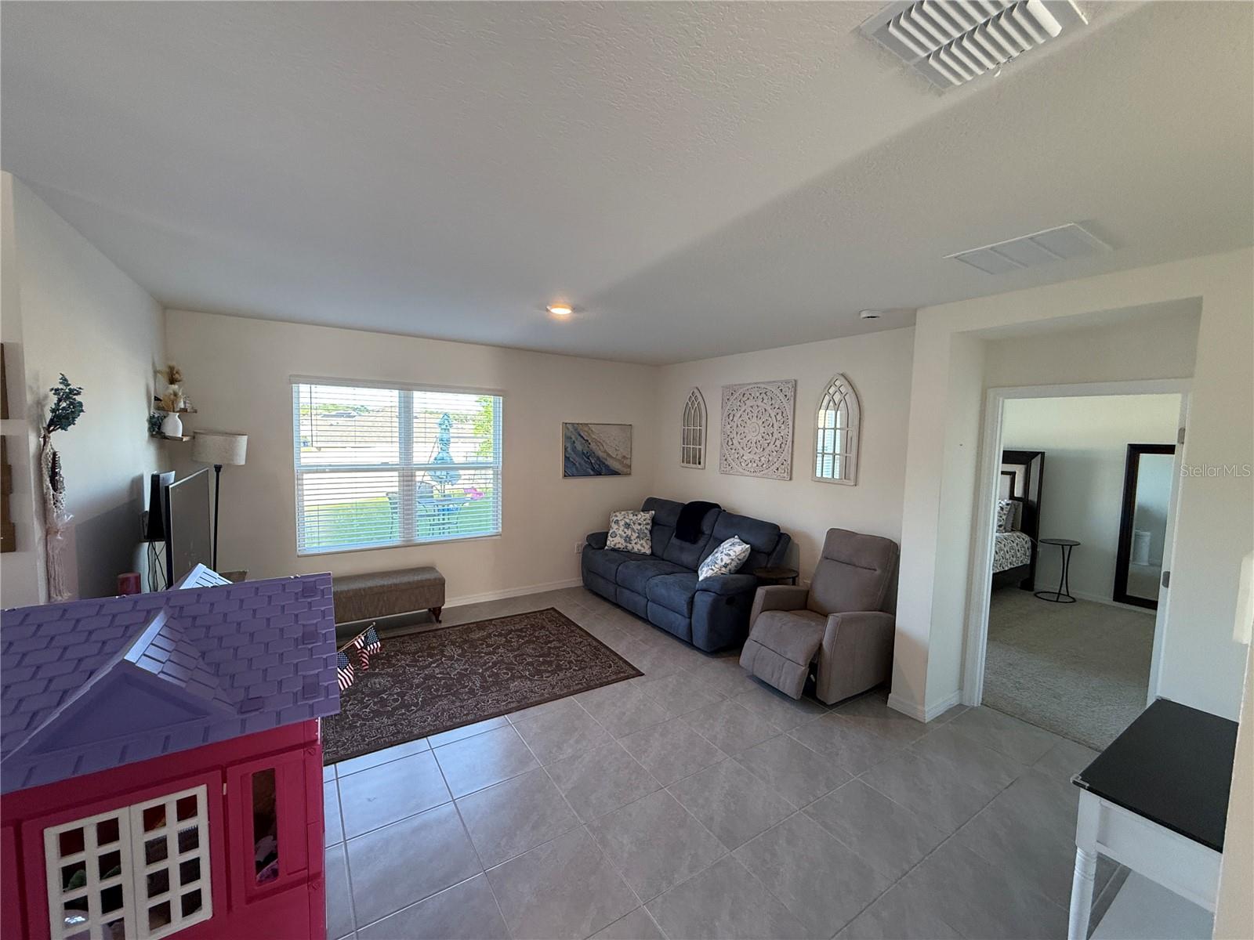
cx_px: 627
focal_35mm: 14
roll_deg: -0.4
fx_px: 507
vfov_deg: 85.7
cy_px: 470
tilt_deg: -3.5
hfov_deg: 102.1
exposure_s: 1/120
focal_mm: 2.22
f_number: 2.2
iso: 200
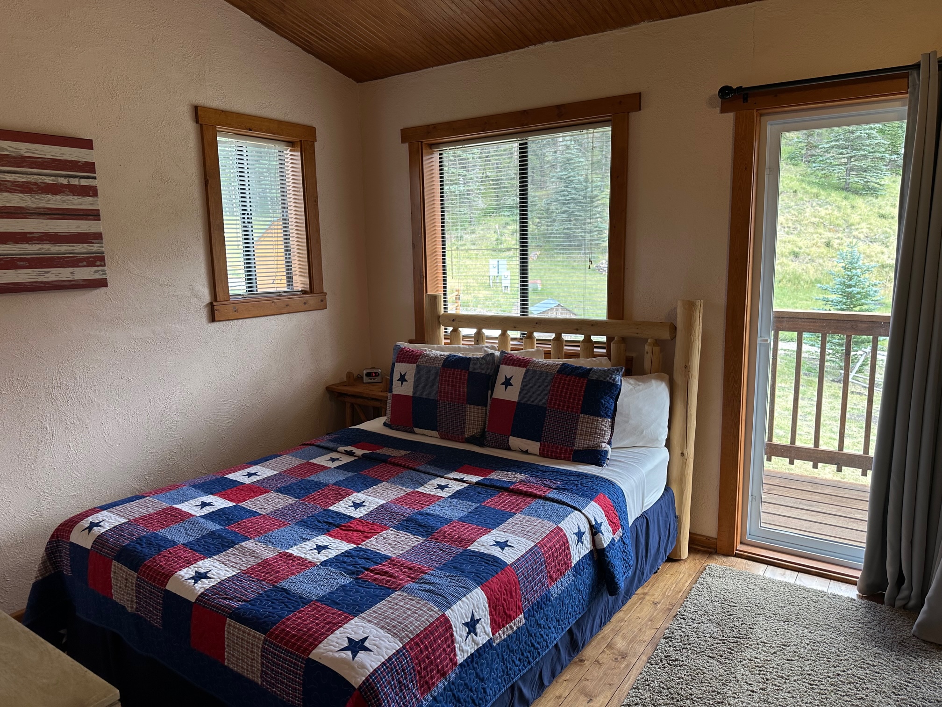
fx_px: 653
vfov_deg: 56.8
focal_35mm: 24
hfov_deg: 71.6
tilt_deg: -9.7
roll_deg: +1.7
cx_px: 471
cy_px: 354
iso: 125
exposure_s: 1/120
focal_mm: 6.86
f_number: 1.78
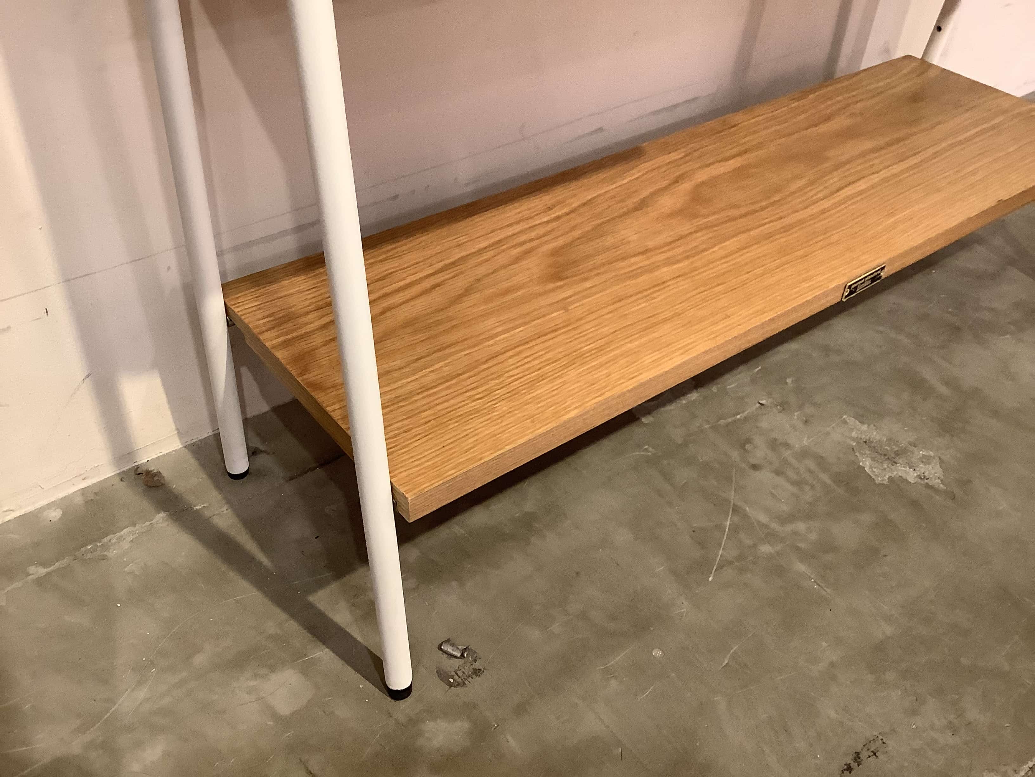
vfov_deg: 45.4
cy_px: 388
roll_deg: -4.6
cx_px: 518
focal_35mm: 31
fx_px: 927
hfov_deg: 58.4
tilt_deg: -40.4
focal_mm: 3.3
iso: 160
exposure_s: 1/60
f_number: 2.4
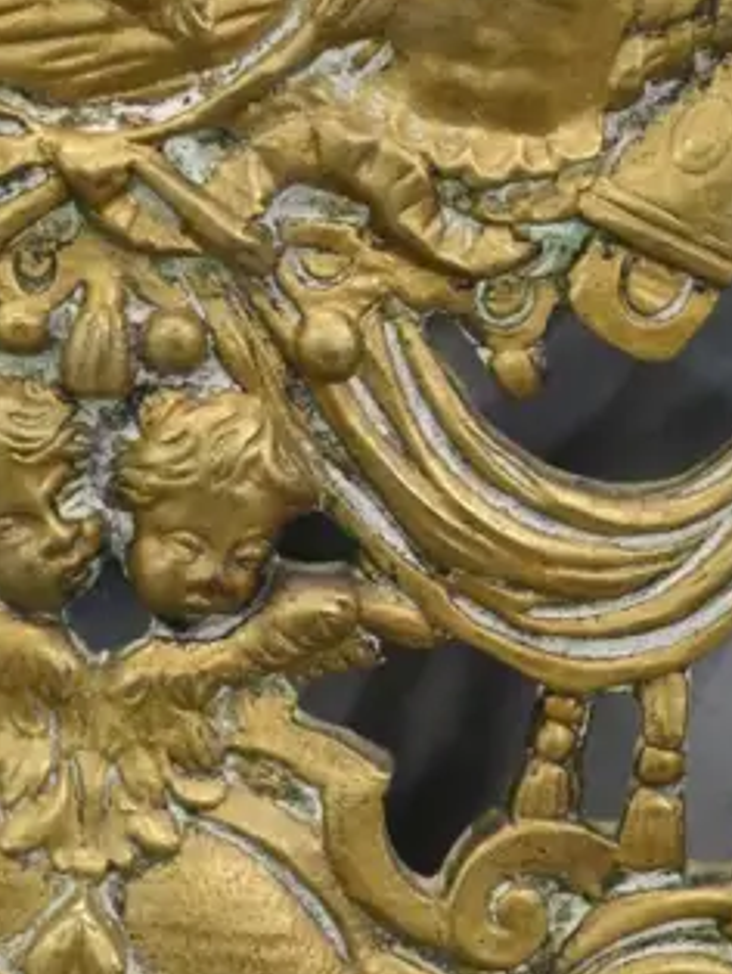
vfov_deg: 12.1
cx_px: 149
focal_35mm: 163
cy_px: 313
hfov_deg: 9.1
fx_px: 4590
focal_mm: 25
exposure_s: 1/80
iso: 3200
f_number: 5
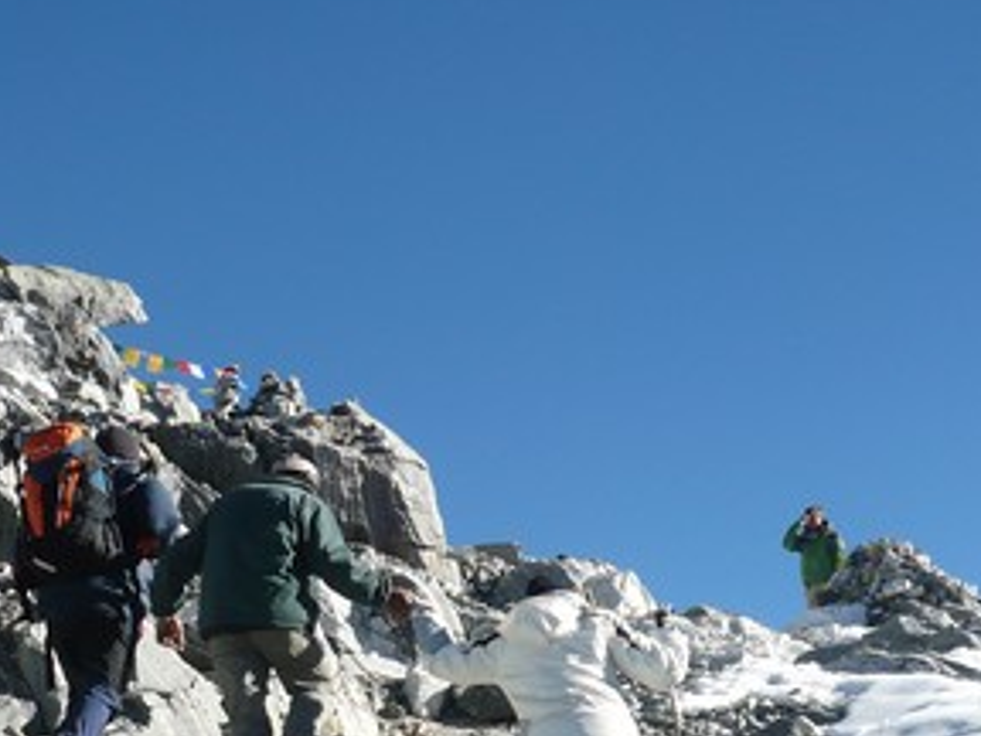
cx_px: 439
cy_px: 603
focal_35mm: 73
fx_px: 2069
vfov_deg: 19.9
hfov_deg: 26.7
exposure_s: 1/200
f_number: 8
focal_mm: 5.8
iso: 100
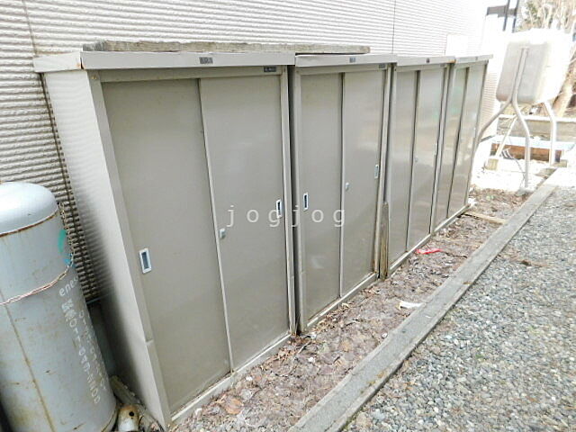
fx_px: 383
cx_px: 288
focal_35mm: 23
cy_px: 216
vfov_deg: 58.9
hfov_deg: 73.9
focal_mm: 4
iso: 125
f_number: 3
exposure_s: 1/80
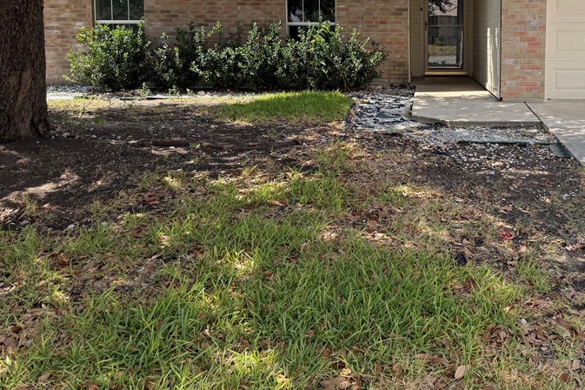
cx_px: 436
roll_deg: -0.4
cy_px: 74
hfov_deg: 48.8
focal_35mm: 38
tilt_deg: -3.9
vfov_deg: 33.9
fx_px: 617
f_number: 1.78
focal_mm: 6.76
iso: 100
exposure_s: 1/2370
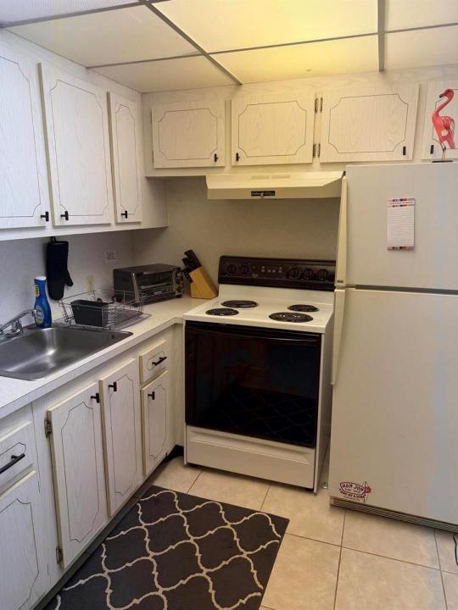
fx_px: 423
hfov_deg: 56.8
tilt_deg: -13.2
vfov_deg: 71.6
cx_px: 229
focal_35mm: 24
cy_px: 305
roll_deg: -0.5
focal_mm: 6.76
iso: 160
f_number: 1.78
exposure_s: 1/120
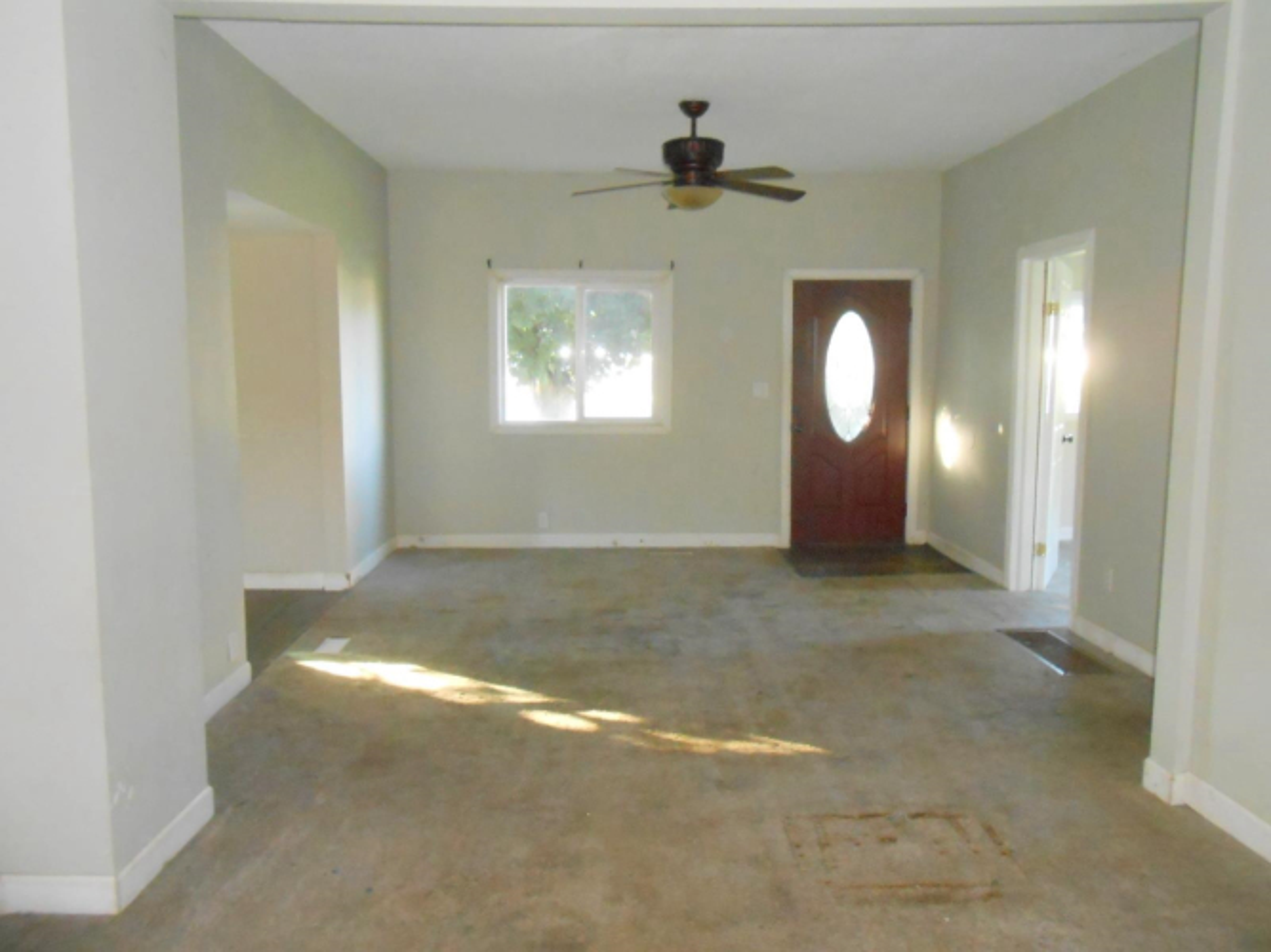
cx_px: 636
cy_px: 476
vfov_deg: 53.0
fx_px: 954
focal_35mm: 26
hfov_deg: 67.3
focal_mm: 4.6
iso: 640
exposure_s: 1/25
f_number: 3.5
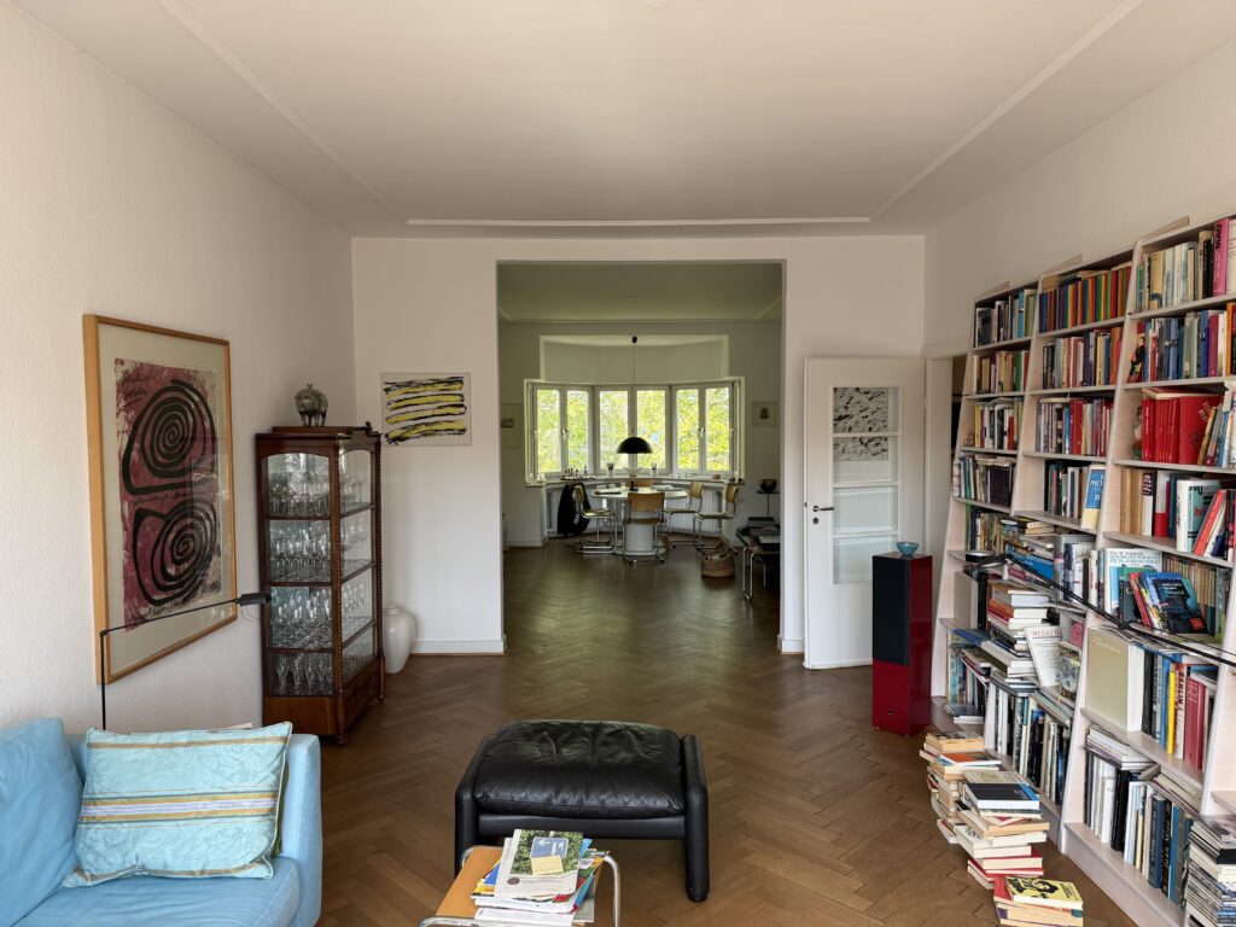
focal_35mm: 24
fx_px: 857
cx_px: 618
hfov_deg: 71.6
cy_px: 464
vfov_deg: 56.8
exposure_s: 1/166
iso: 80
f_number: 1.78
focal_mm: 6.76
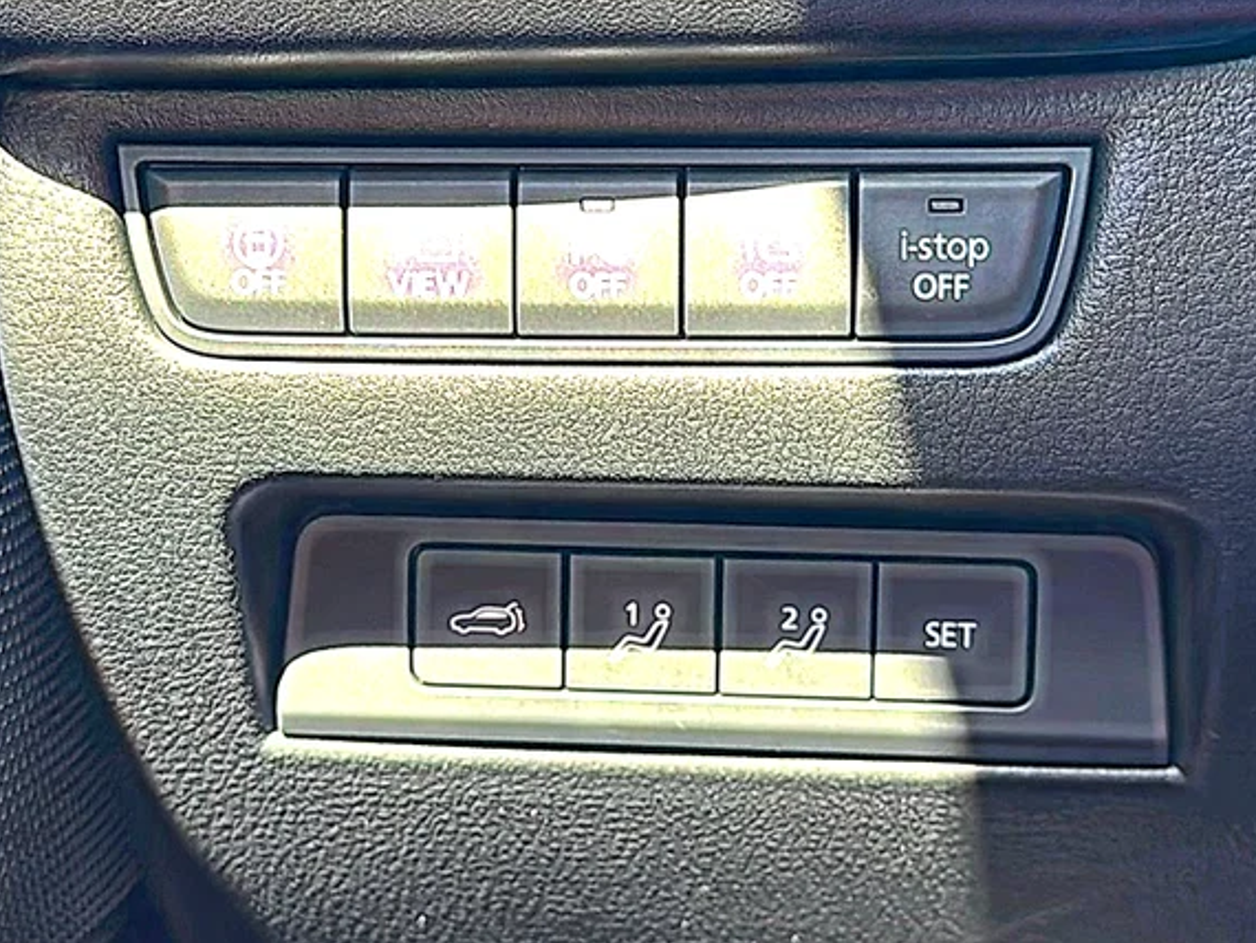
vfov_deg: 27.0
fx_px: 1960
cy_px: 398
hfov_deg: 35.5
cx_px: 635
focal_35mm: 54
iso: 80
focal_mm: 6.86
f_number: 1.78
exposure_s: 1/40
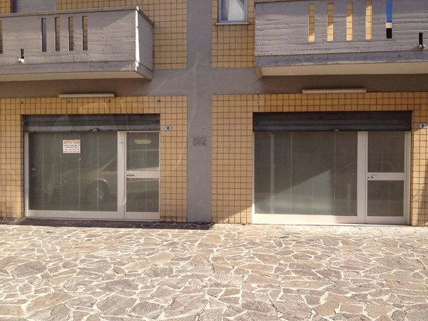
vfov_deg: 40.7
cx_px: 214
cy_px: 160
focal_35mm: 35
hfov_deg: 52.6
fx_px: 433
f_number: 2.4
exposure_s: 1/657
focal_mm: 4.28
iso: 64
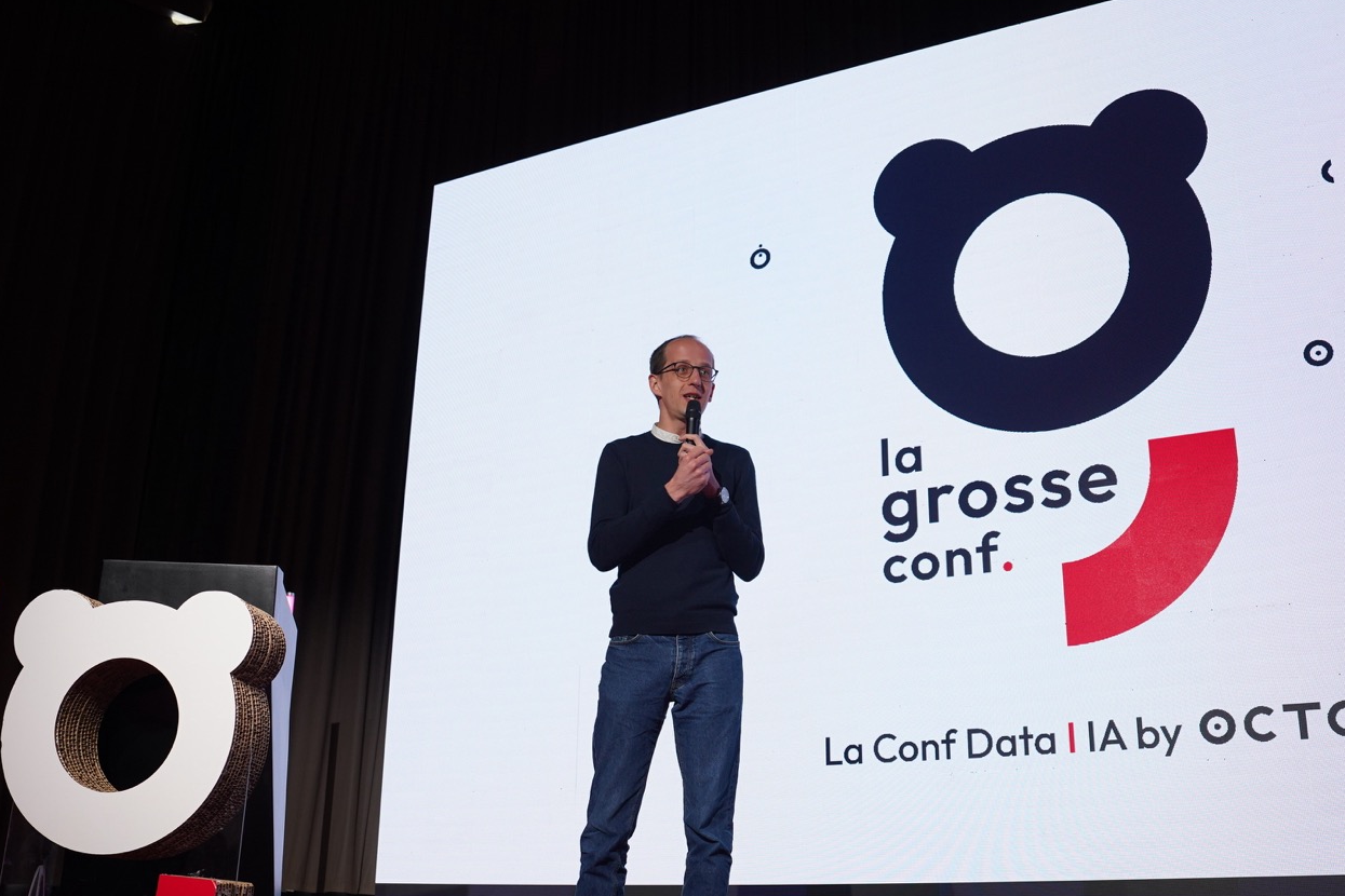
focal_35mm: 37
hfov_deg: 51.9
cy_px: 449
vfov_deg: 35.9
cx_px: 678
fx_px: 1382
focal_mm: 24
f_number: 3.2
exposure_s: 1/160
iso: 500
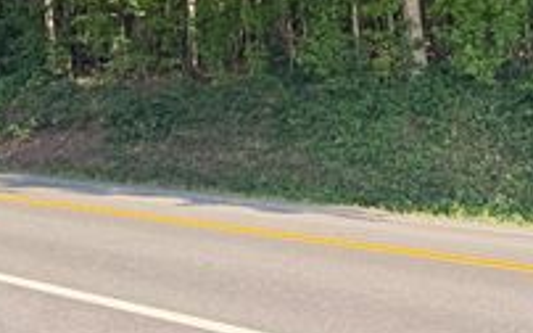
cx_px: 140
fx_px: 915
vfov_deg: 18.8
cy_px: -123
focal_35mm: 63
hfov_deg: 32.0
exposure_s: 1/723
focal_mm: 6.76
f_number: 1.78
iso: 80
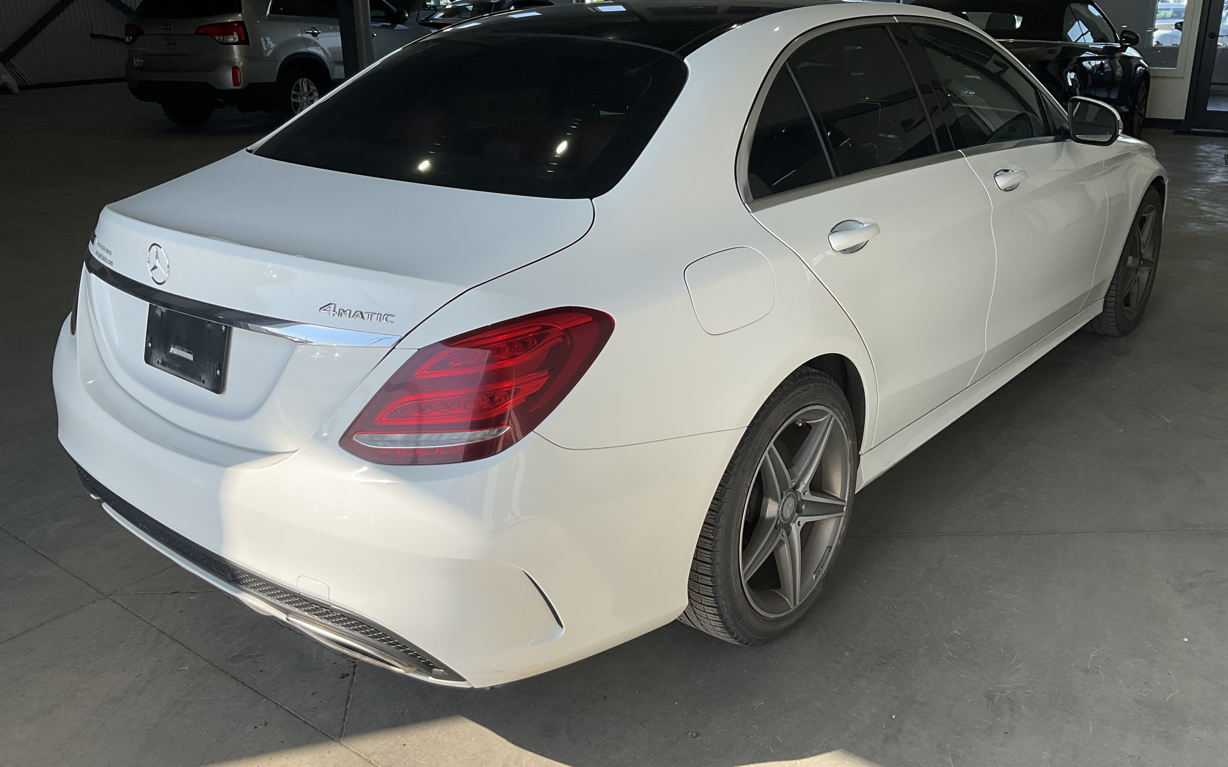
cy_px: 337
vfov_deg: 40.5
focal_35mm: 31
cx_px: 610
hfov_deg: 61.2
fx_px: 1038
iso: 25
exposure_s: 1/728
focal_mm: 3
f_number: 1.8
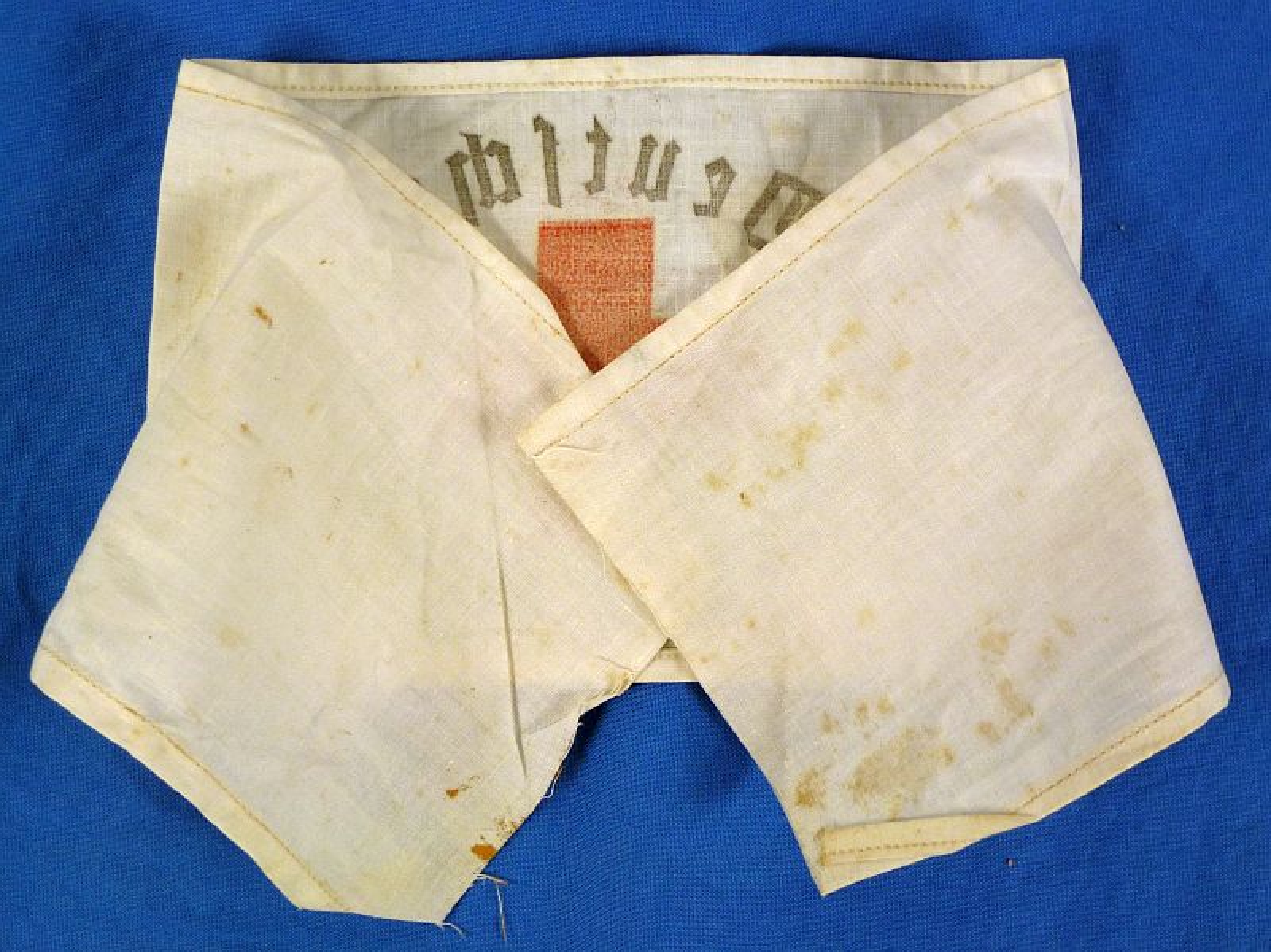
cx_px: 636
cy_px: 476
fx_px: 1908
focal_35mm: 52
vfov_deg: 28.0
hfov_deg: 36.8
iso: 100
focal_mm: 9.4
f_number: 4.3
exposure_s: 1/80
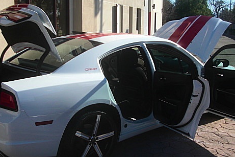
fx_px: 339
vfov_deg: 26.0
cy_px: 86
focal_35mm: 52
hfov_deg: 38.2
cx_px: 109
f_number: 2.8
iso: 50
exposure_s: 1/800
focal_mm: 6.3
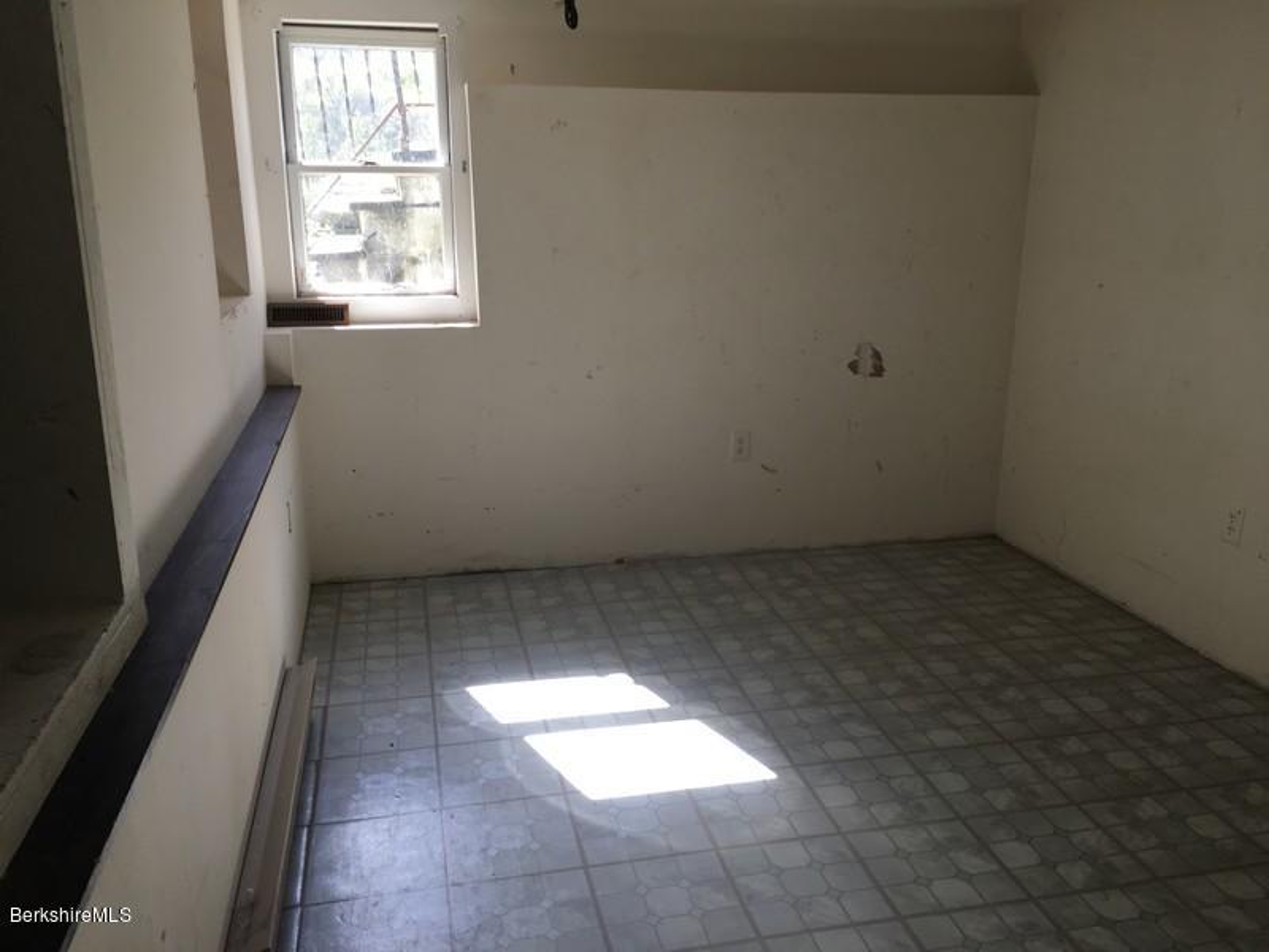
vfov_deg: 48.2
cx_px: 634
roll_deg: -0.9
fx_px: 1063
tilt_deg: -13.6
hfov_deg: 61.7
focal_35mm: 29
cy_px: 476
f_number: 2.2
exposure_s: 1/120
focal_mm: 4.15
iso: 40
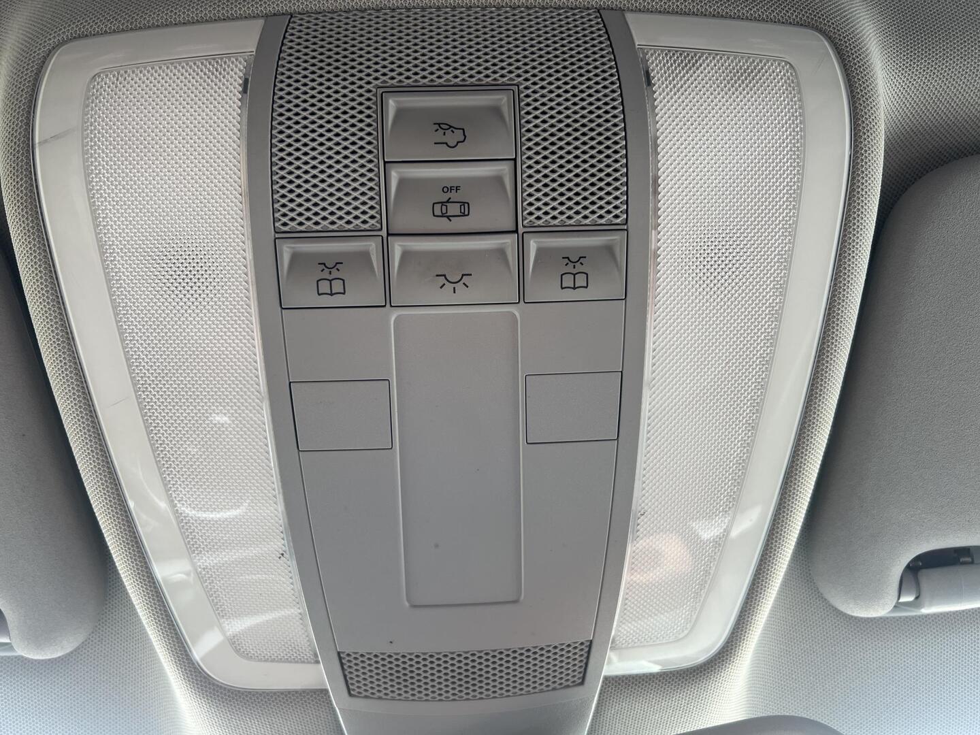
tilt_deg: +72.6
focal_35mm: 26
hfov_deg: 67.3
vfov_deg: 53.1
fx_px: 736
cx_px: 490
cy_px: 368
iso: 64
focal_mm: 5.7
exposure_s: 1/121
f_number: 1.5
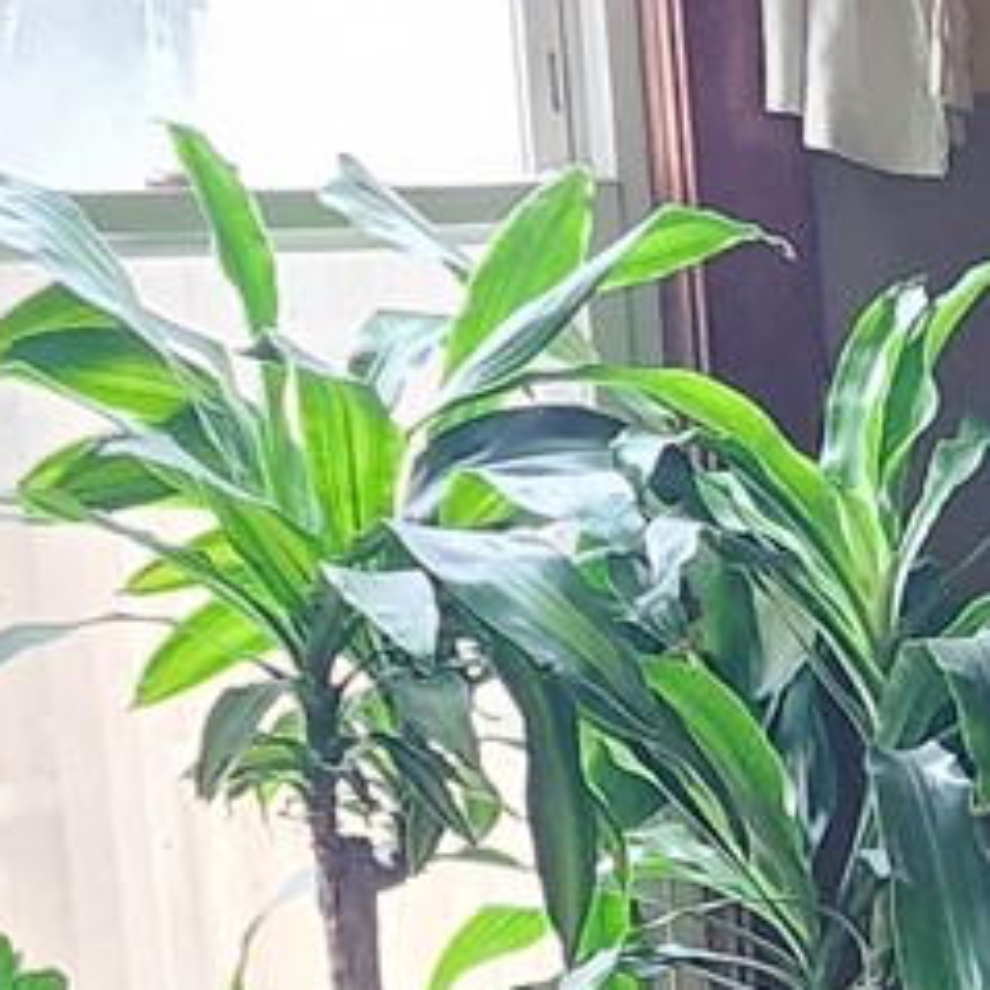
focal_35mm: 174
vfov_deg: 9.9
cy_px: 1280
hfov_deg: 9.2
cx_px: 2266
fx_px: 5630
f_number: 1.8
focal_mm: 6.4
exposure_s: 1/60
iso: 640
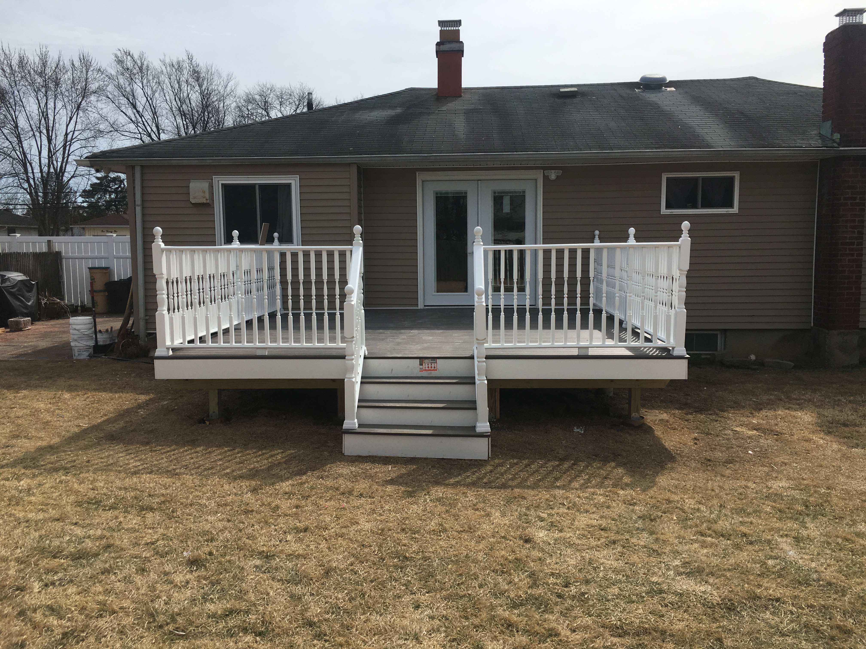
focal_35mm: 29
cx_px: 433
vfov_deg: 48.2
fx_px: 726
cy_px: 324
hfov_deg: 61.7
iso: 25
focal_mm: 4.15
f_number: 2.2
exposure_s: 1/2331
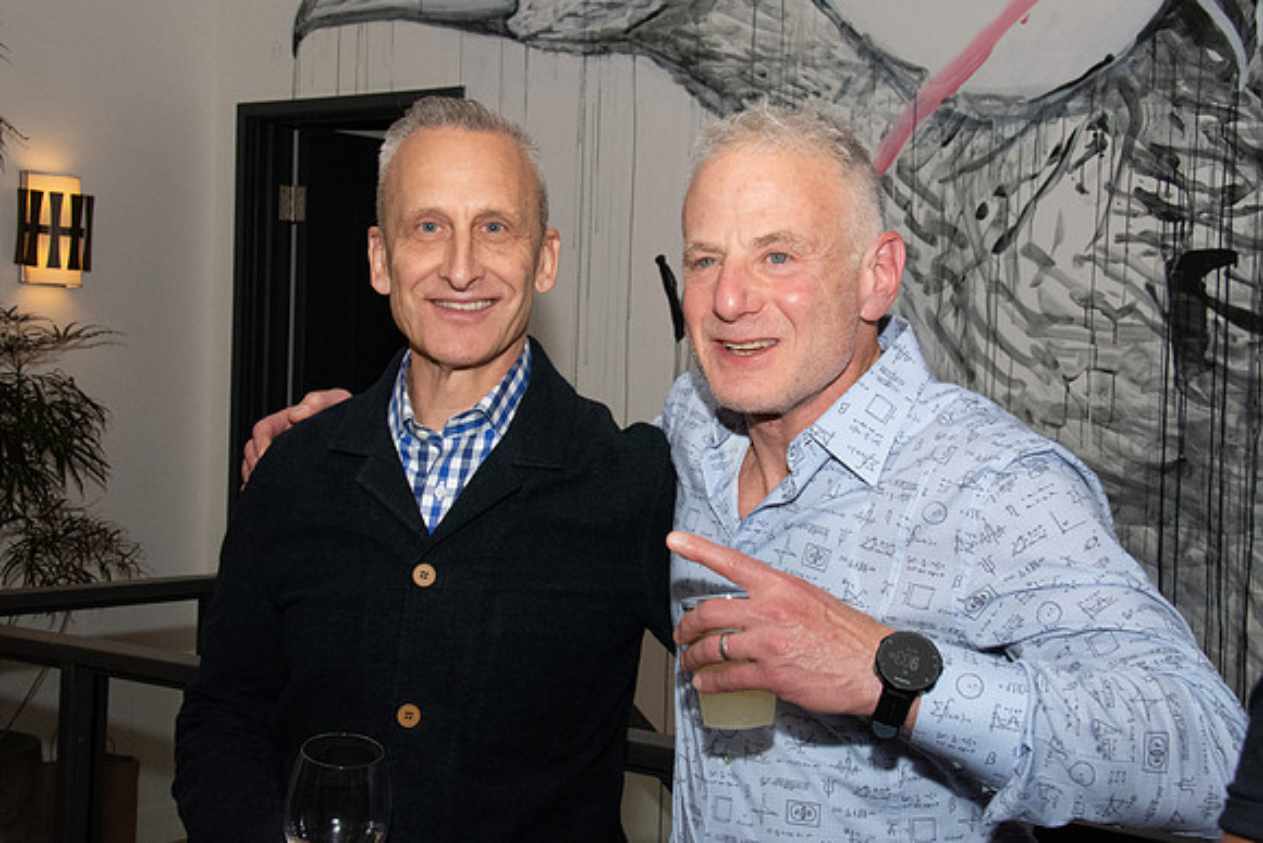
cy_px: 422
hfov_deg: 33.7
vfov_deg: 22.9
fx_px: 2084
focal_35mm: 59
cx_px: 632
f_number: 13
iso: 5000
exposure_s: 1/160
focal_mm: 38
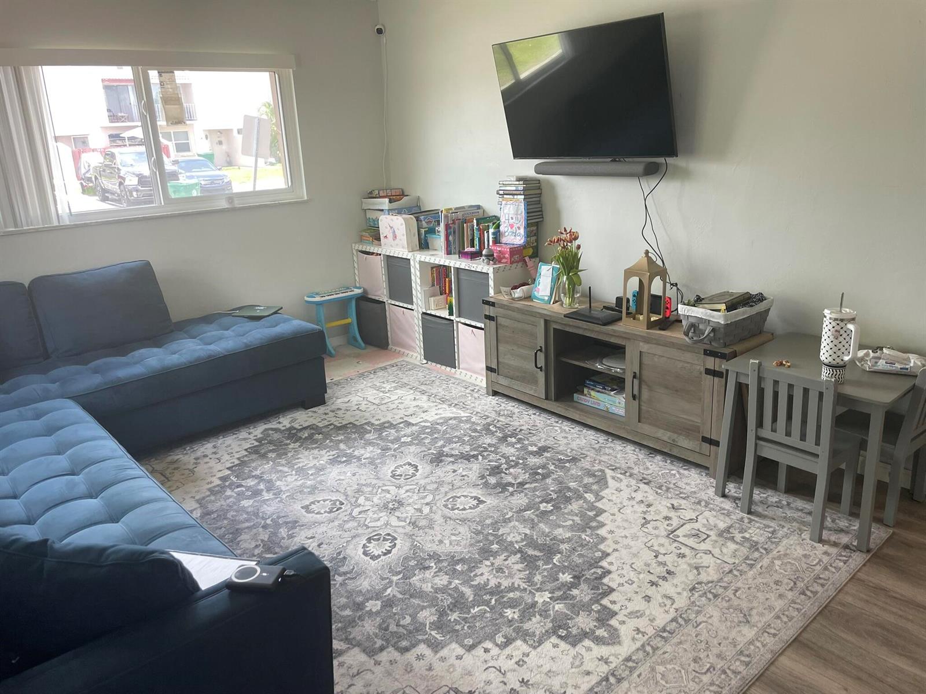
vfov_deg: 53.1
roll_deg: +3.3
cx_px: 463
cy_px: 347
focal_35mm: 26
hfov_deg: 67.3
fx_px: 696
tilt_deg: -16.1
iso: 80
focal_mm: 4.2
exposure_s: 1/120
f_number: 1.6
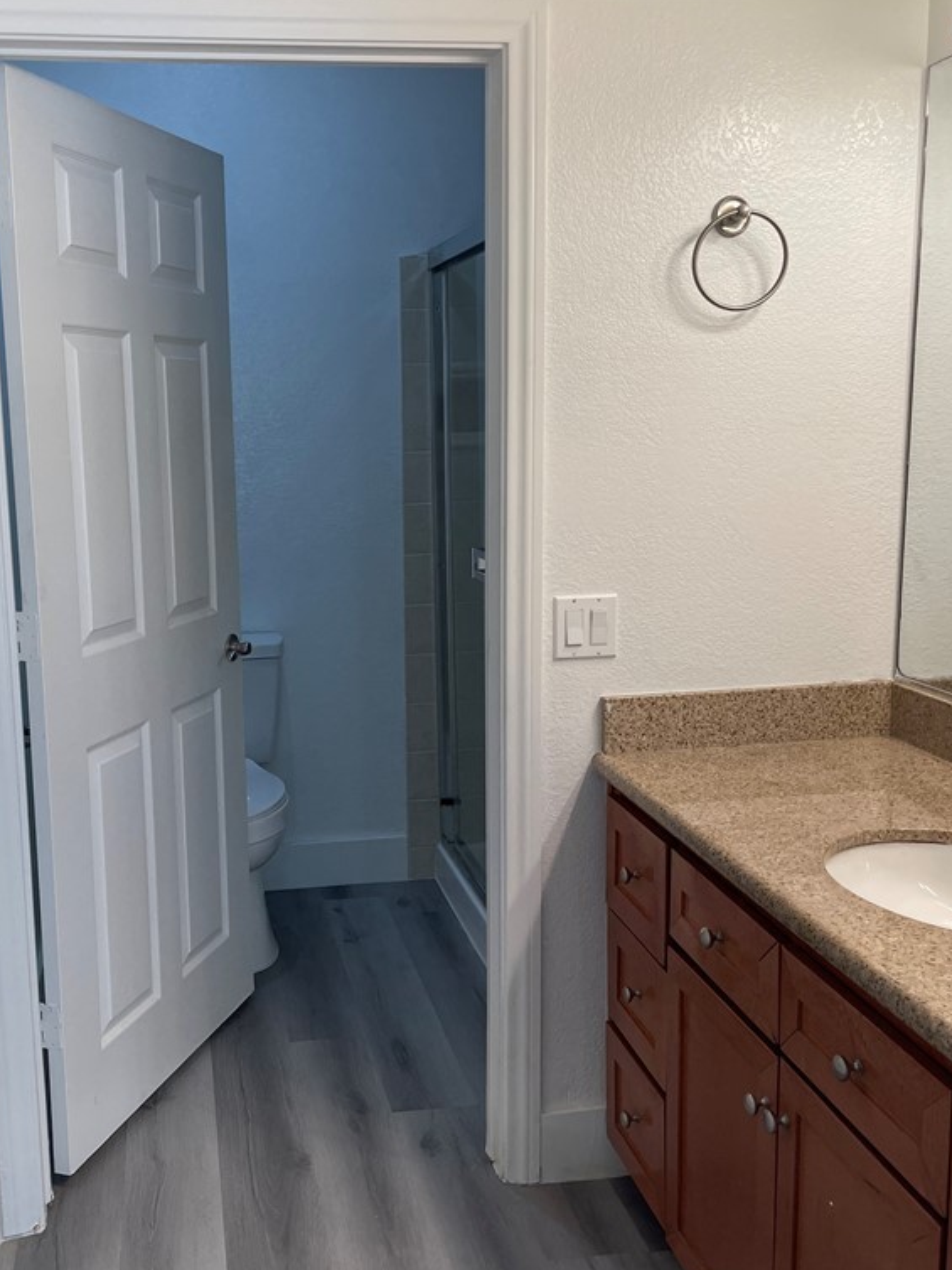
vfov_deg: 54.0
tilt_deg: -9.0
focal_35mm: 34
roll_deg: +1.5
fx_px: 1246
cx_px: 337
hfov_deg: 41.4
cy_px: 638
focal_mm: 5.1
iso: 40
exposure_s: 1/120
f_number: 1.6
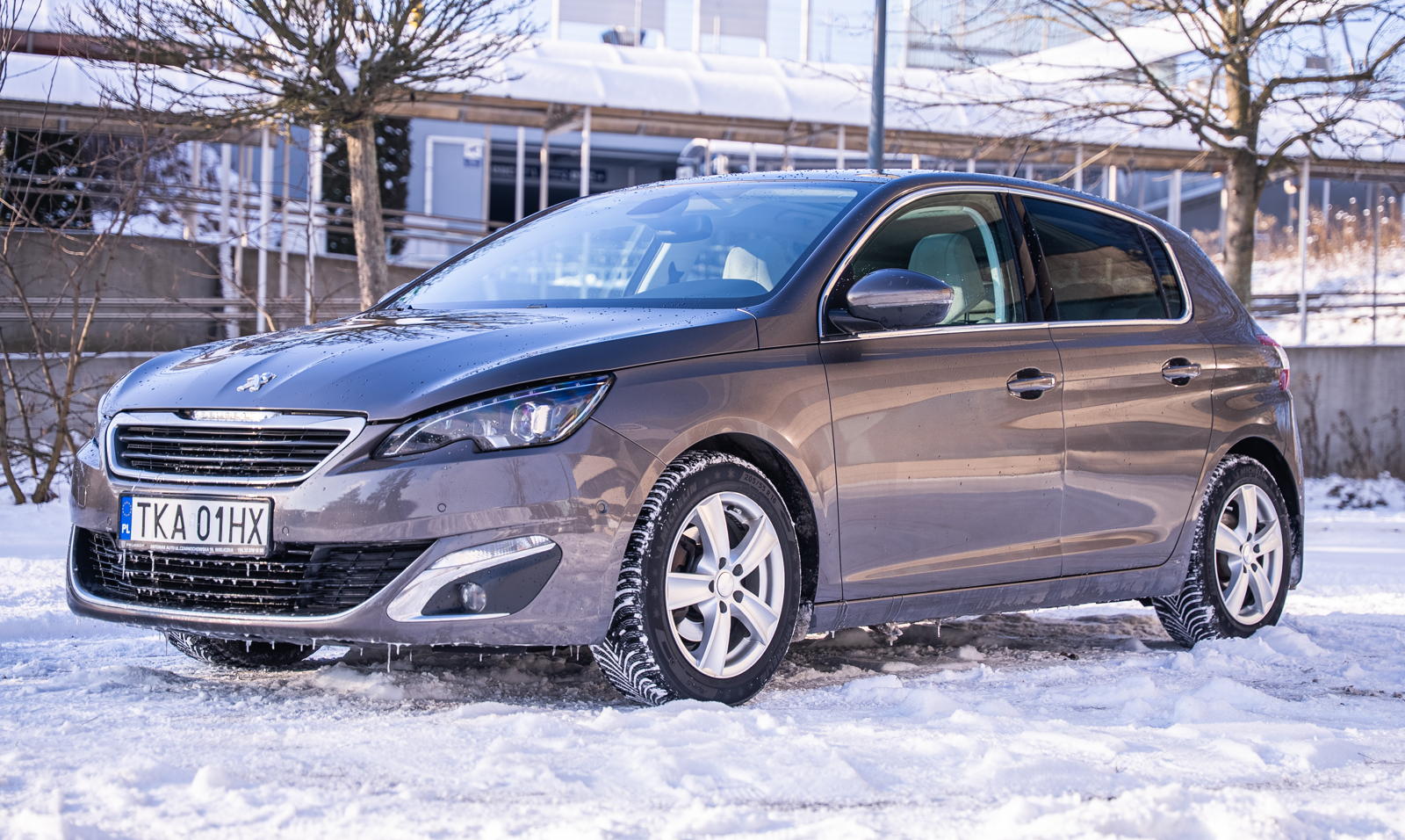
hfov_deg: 30.7
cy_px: 420
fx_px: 2558
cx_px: 747
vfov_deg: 18.6
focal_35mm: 68
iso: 200
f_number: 2.8
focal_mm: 61.6
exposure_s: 1/160
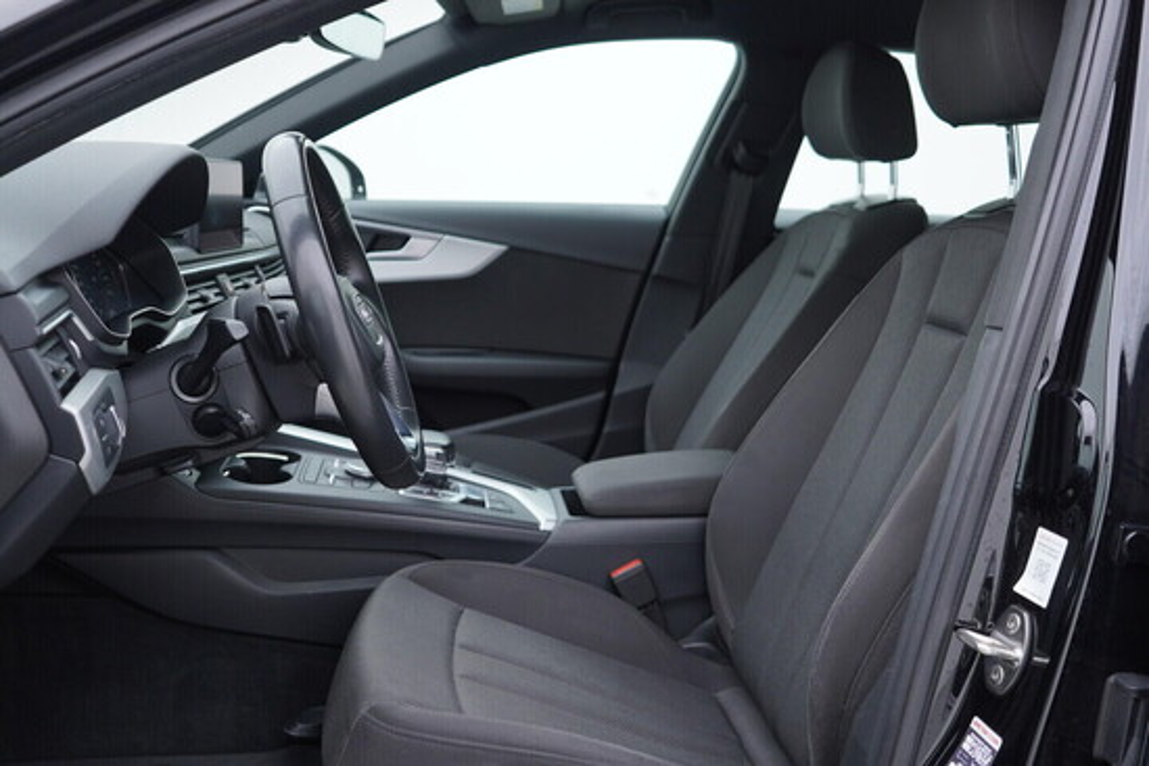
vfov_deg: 36.9
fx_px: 1149
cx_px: 574
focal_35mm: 36
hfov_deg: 53.1
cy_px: 383
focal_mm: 24
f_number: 3.2
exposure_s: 1/40
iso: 125
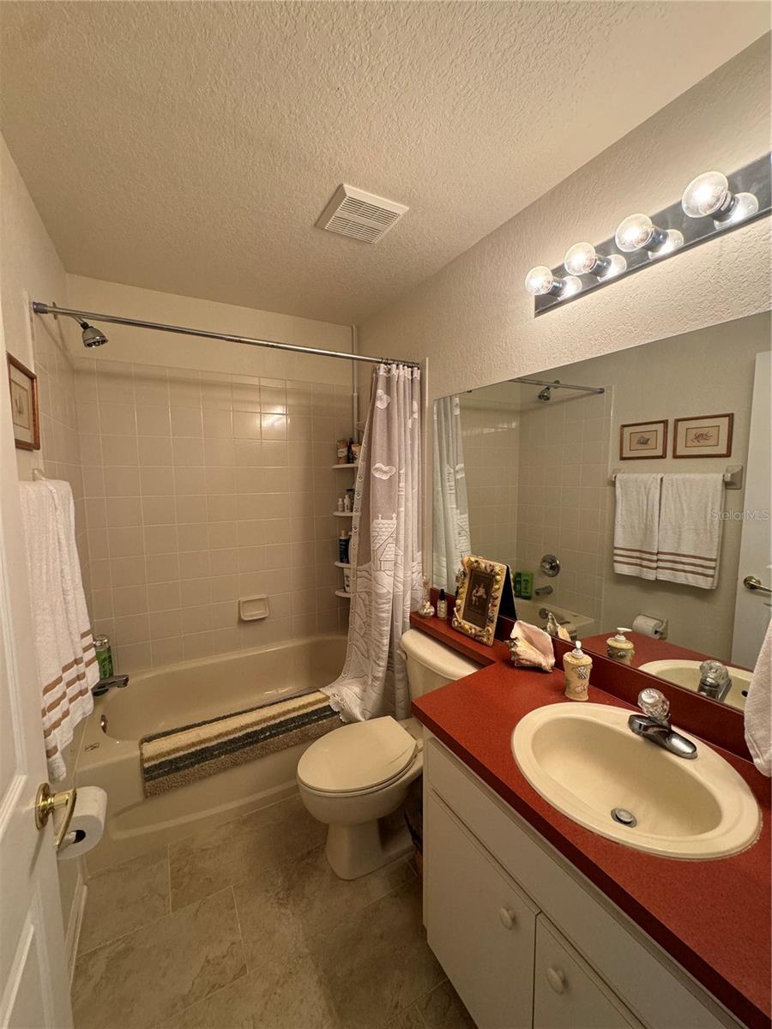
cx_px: 386
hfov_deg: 85.7
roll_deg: +0.8
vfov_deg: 102.1
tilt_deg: -6.2
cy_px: 514
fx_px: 416
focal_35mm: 14
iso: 200
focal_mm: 2.22
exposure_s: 1/120
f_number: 2.2
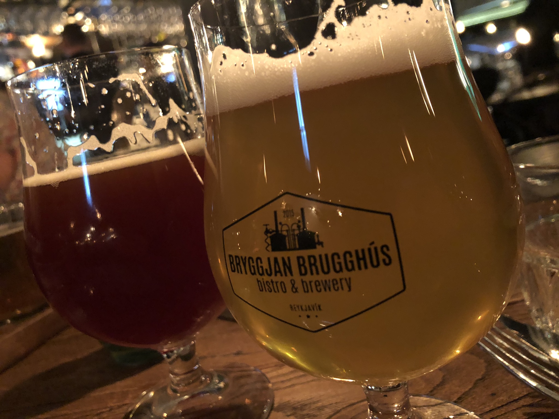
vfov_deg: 49.7
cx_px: 280
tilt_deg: -9.9
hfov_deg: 63.4
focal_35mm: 28
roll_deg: +11.6
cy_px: 210
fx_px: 452
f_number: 1.8
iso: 125
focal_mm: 3.99
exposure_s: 1/4
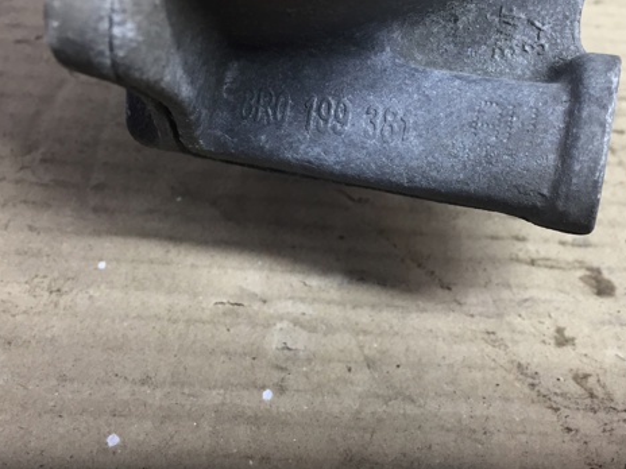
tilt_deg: -46.2
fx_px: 723
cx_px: 387
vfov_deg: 35.6
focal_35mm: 40
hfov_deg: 46.4
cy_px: 151
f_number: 2.2
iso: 125
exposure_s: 1/33
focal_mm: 4.15
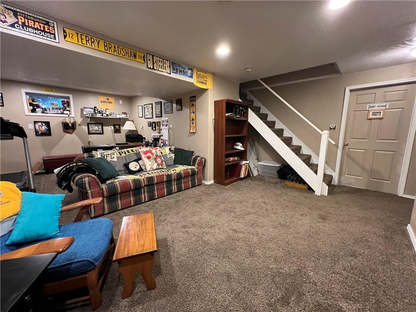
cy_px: 156
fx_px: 156
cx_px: 208
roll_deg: -0.2
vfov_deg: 89.9
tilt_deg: -9.6
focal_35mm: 13
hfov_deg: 106.2
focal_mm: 1.57
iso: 500
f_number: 1.8
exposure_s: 1/60
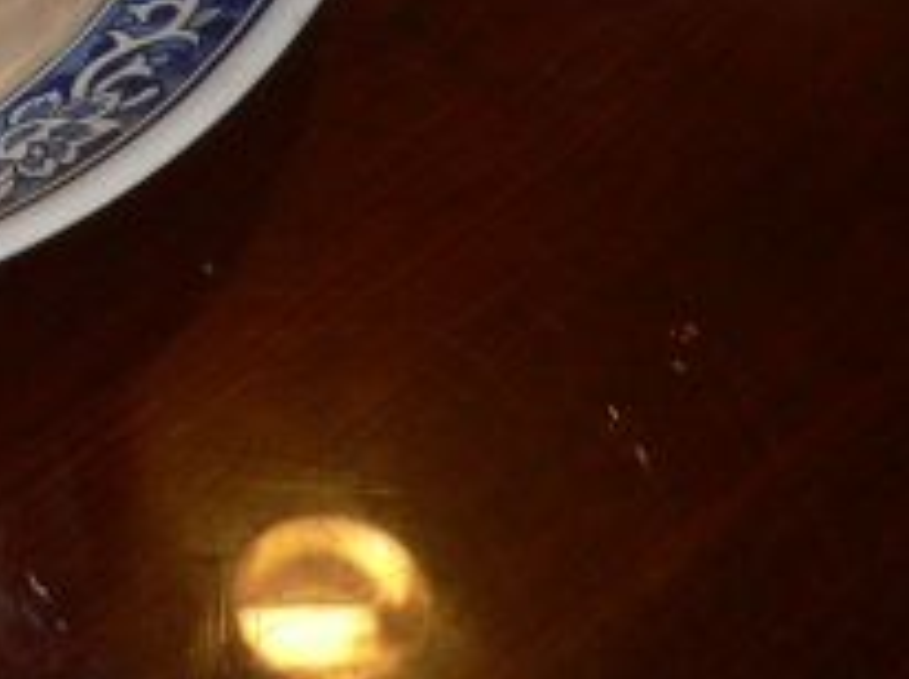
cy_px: -322
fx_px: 3567
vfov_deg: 10.5
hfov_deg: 13.6
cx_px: -459
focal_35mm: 136
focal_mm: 5.8
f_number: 2.8
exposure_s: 1/60
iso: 100
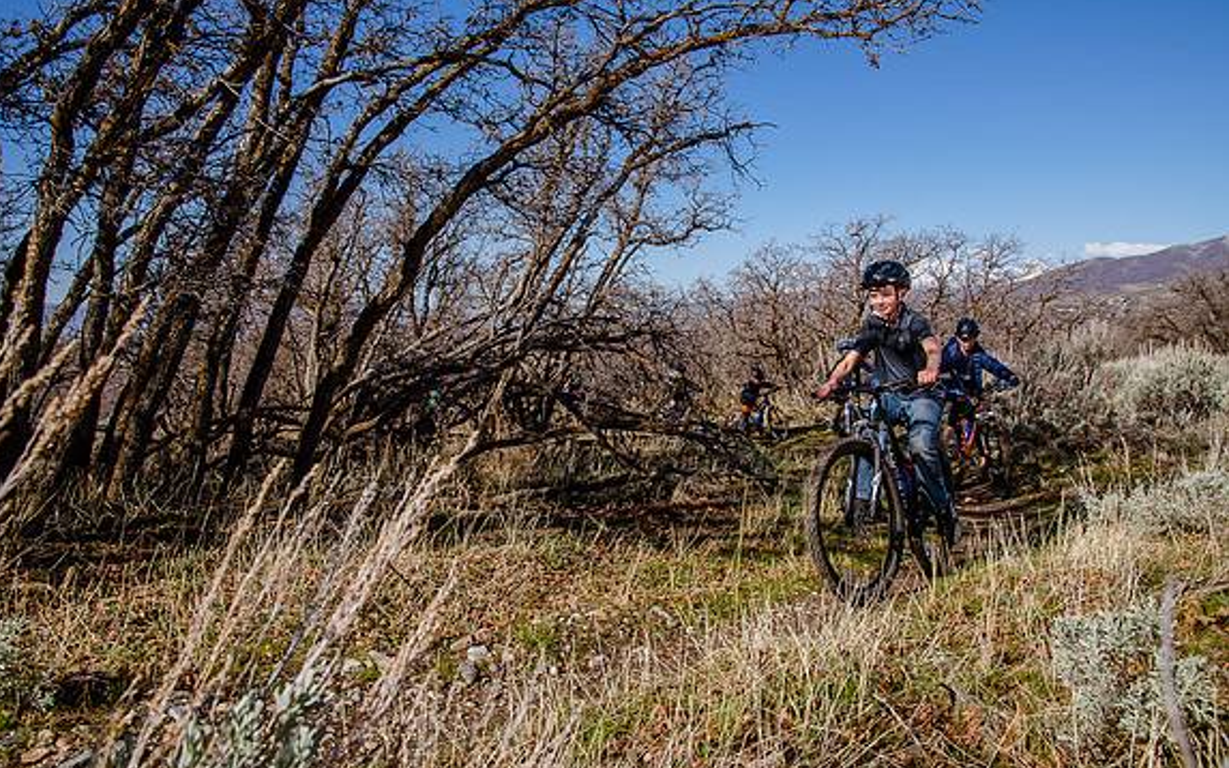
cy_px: 366
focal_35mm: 32
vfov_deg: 39.4
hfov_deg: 59.7
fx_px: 1072
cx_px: 609
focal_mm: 31
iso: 200
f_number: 10
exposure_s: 1/250
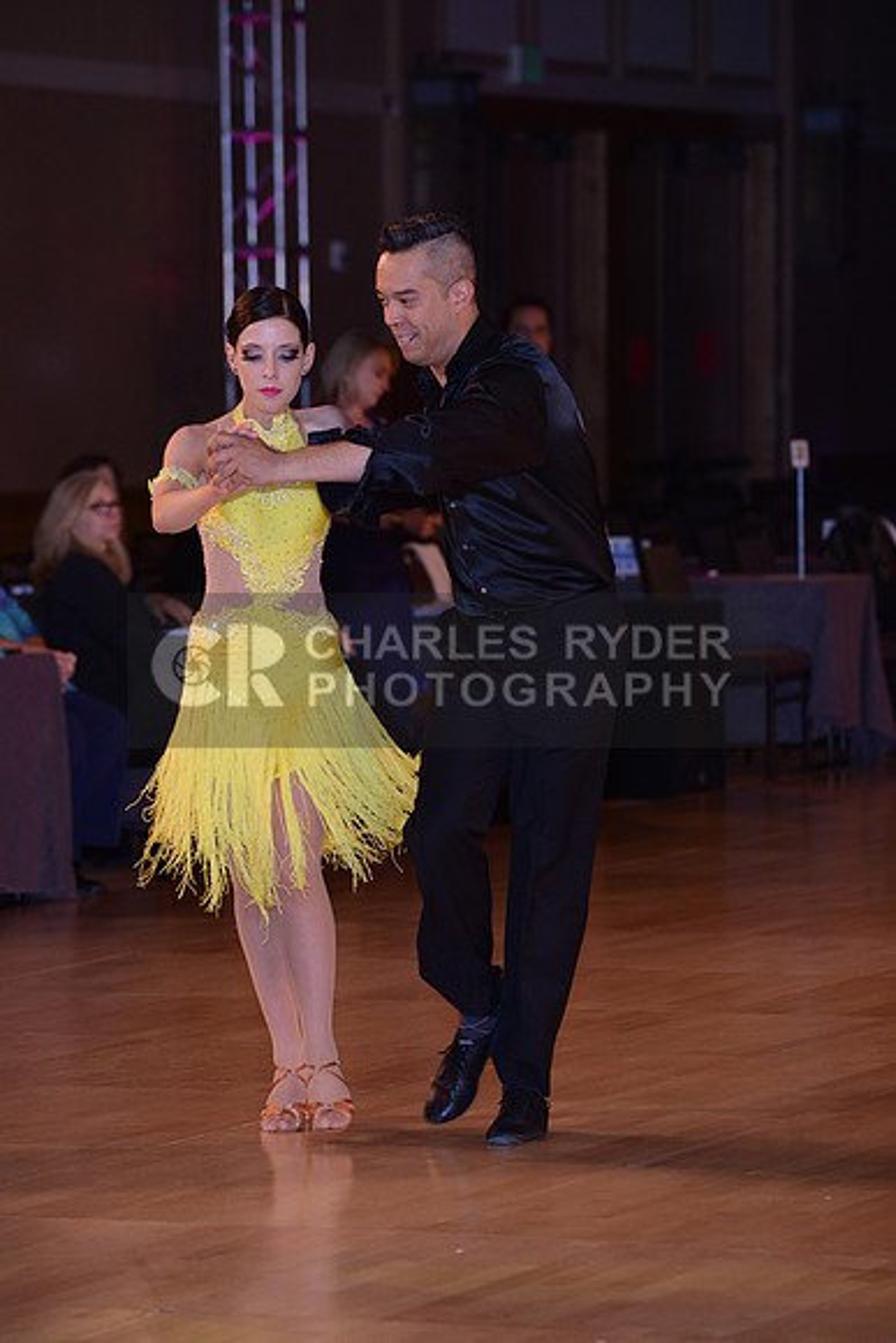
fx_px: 6902
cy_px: 672
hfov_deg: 7.4
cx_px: 448
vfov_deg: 11.1
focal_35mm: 185
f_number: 5.6
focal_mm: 185
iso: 1600
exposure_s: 1/250
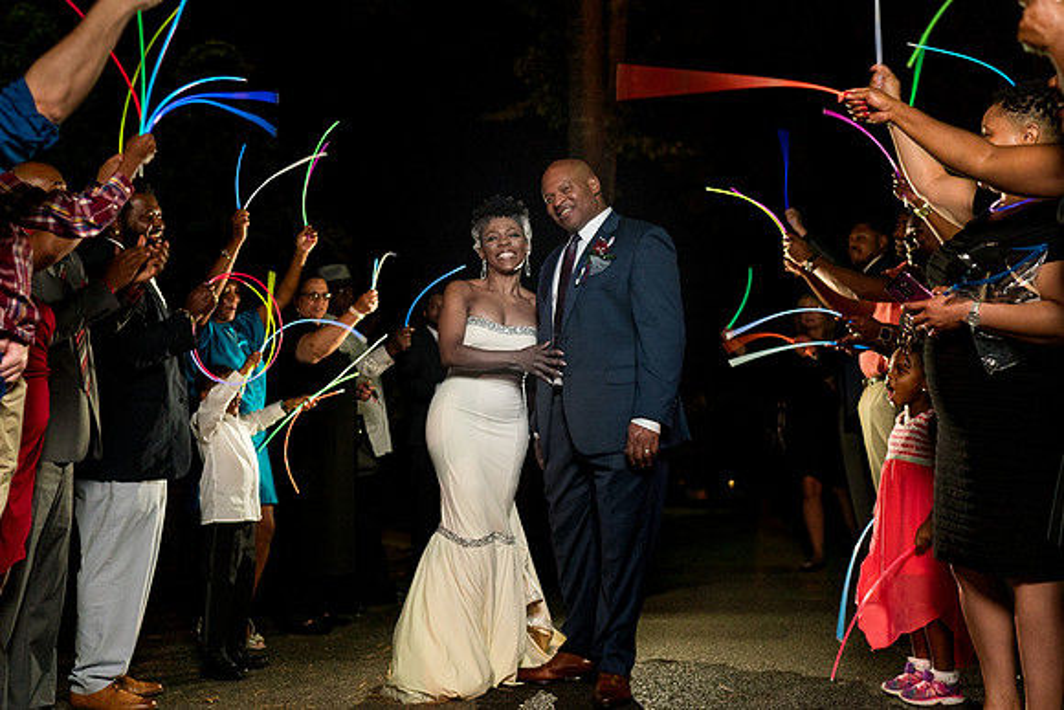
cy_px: 336
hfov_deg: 49.0
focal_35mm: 39
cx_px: 503
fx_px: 1167
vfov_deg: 33.8
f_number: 2
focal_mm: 35
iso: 2000
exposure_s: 1/100
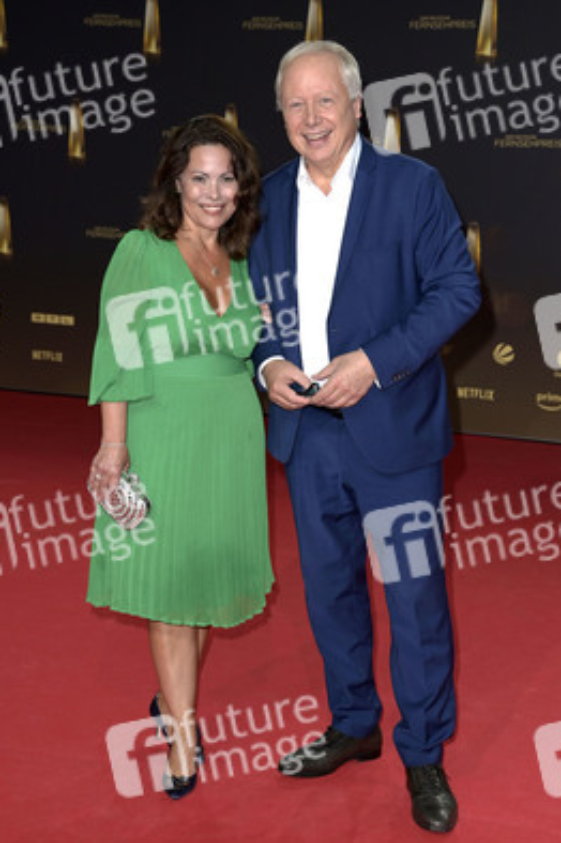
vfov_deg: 30.5
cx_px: 278
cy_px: 426
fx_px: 1545
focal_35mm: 66
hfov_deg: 20.6
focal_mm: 65
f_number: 6.3
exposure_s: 1/250
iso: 800
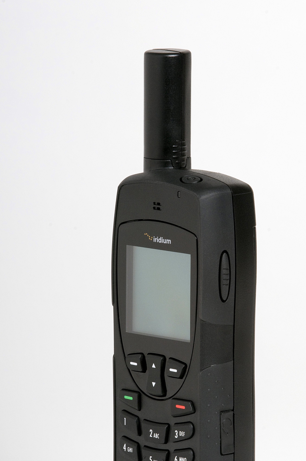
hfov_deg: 4.0
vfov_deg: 6.0
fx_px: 4359
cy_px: 289
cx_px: 176
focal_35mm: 341
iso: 200
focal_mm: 180
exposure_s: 1/200
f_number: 16
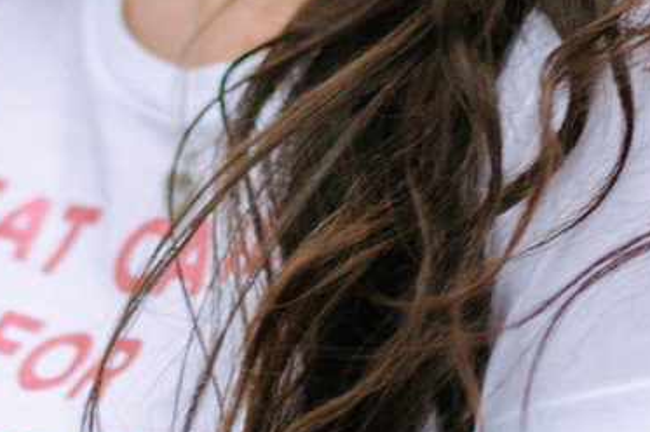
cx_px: 344
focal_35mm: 252
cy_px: -78
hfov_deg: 8.2
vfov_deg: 5.4
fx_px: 4546
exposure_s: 1/1000
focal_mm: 35
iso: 1000
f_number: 1.4
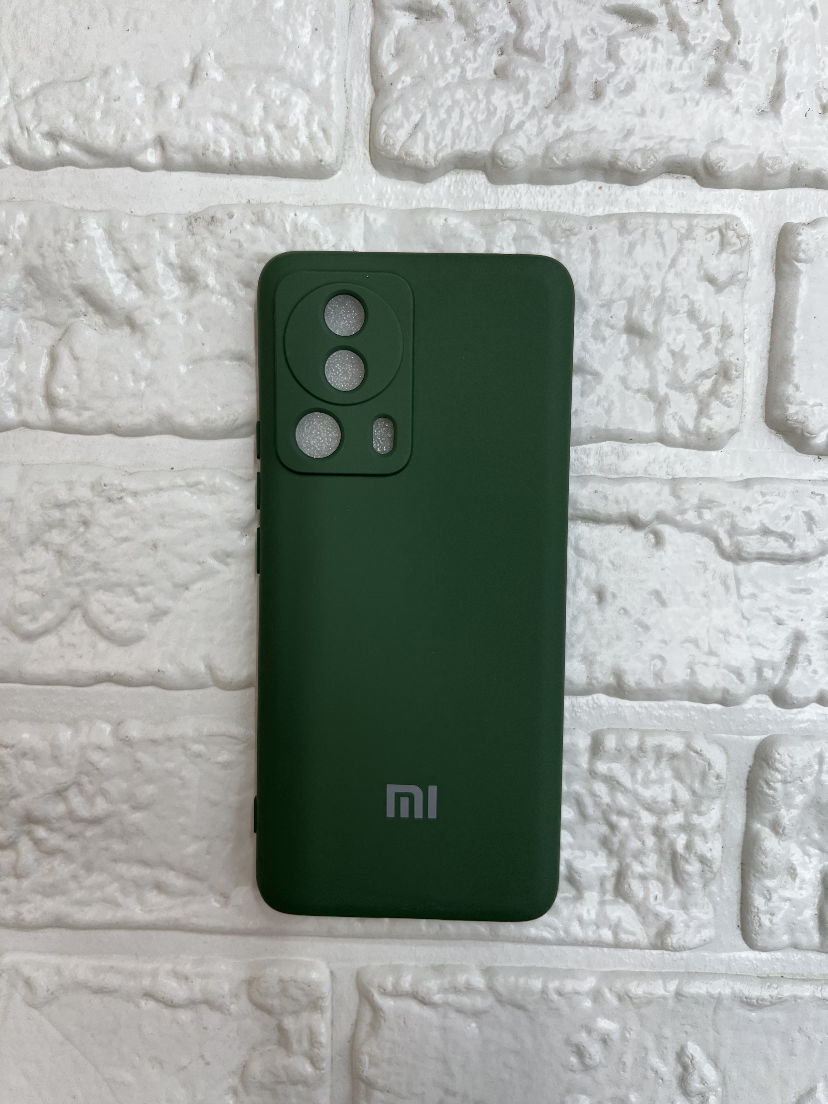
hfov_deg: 53.1
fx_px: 829
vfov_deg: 67.3
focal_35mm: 26
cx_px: 414
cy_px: 552
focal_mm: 5.1
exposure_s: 1/108
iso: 32
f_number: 1.6
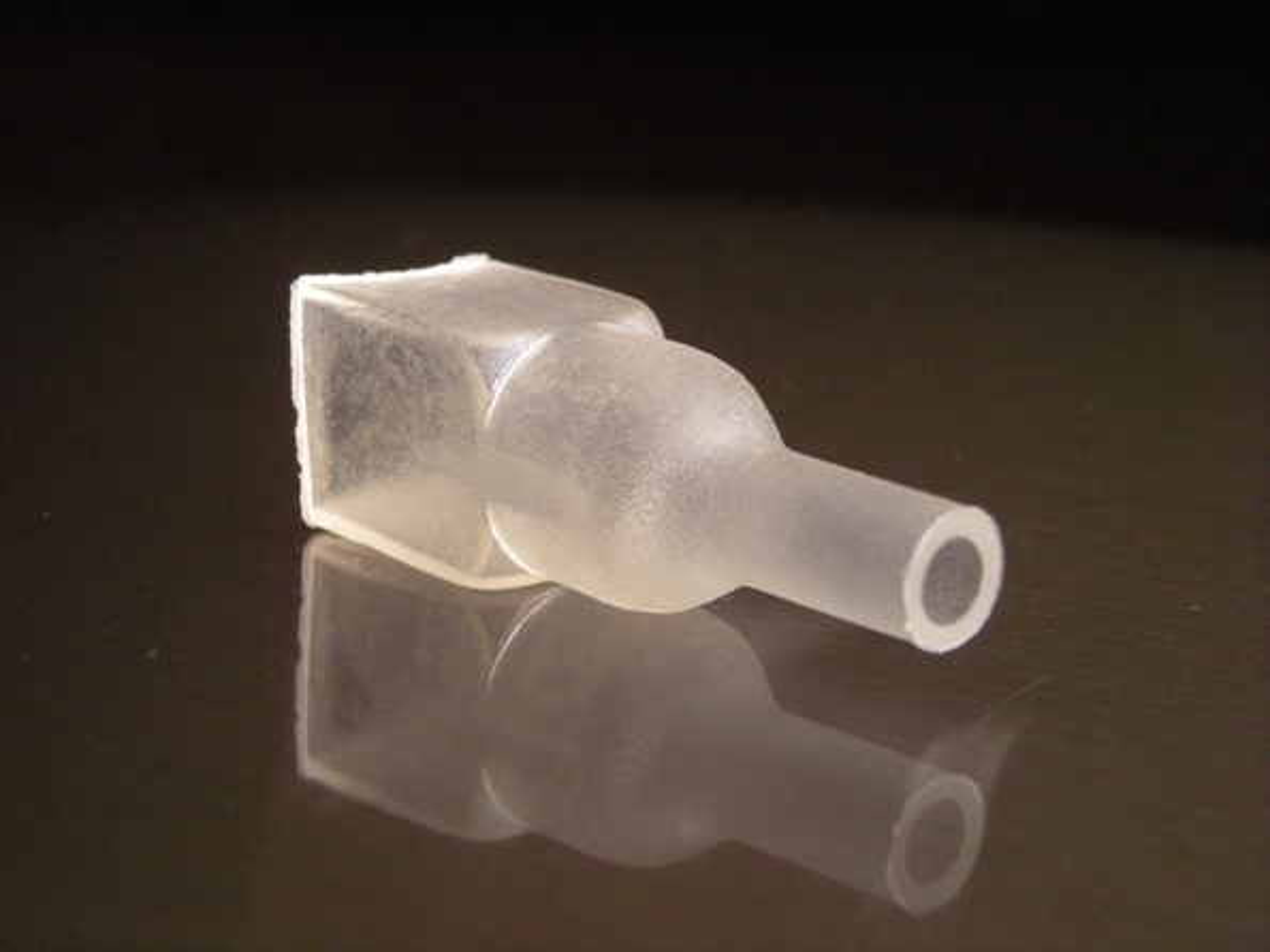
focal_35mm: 76
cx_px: 635
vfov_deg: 19.4
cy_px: 476
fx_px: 2788
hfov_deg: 25.7
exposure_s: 1/112
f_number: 3.9
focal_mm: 12.3
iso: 400
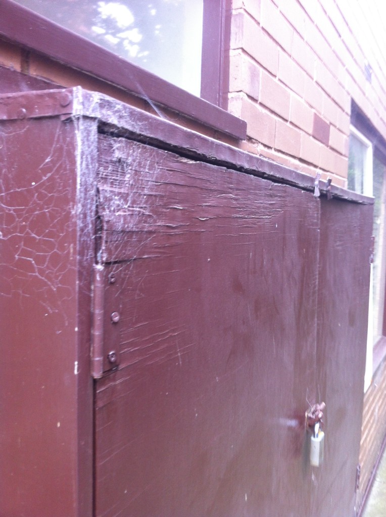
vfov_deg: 52.7
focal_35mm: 35
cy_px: 258
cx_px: 193
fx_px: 522
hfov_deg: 40.6
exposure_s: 1/24
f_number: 2.8
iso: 100
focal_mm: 3.85
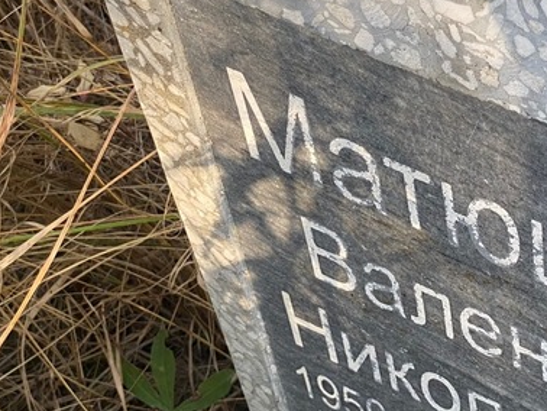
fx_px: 1739
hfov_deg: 17.4
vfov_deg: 13.4
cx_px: 551
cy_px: 321
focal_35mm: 110
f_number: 2
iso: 40
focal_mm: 6
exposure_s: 1/122
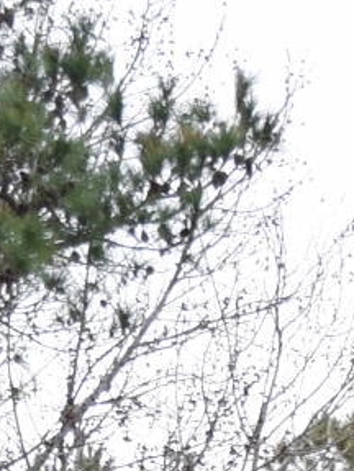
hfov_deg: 3.5
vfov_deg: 4.6
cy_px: 1122
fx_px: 5740
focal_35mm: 421
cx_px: 261
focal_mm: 28
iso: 250
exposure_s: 1/125
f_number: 5.6
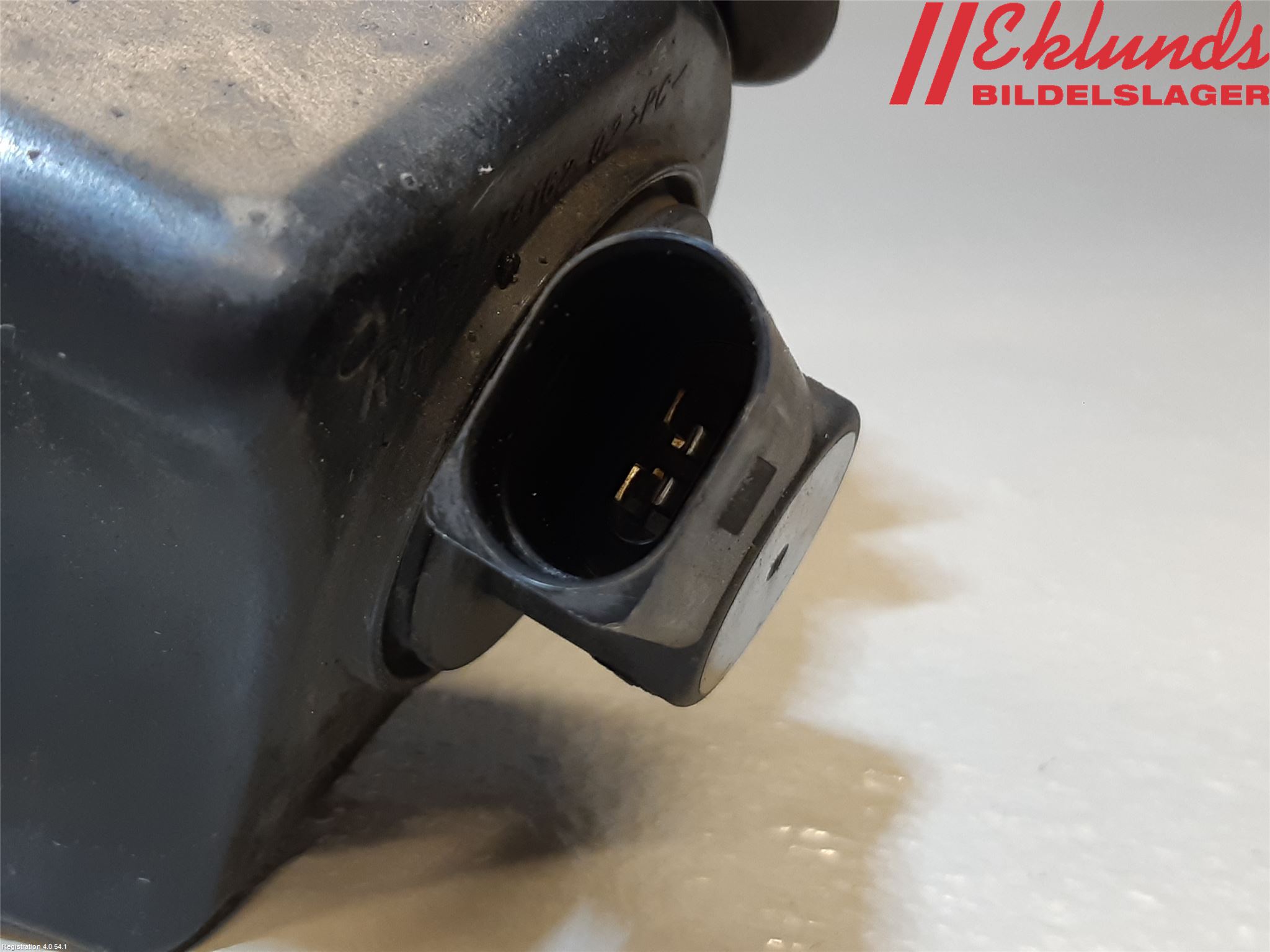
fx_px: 954
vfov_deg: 53.1
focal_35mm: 26
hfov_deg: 67.3
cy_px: 476
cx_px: 635
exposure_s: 1/50
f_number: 1.7
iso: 100
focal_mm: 3.93
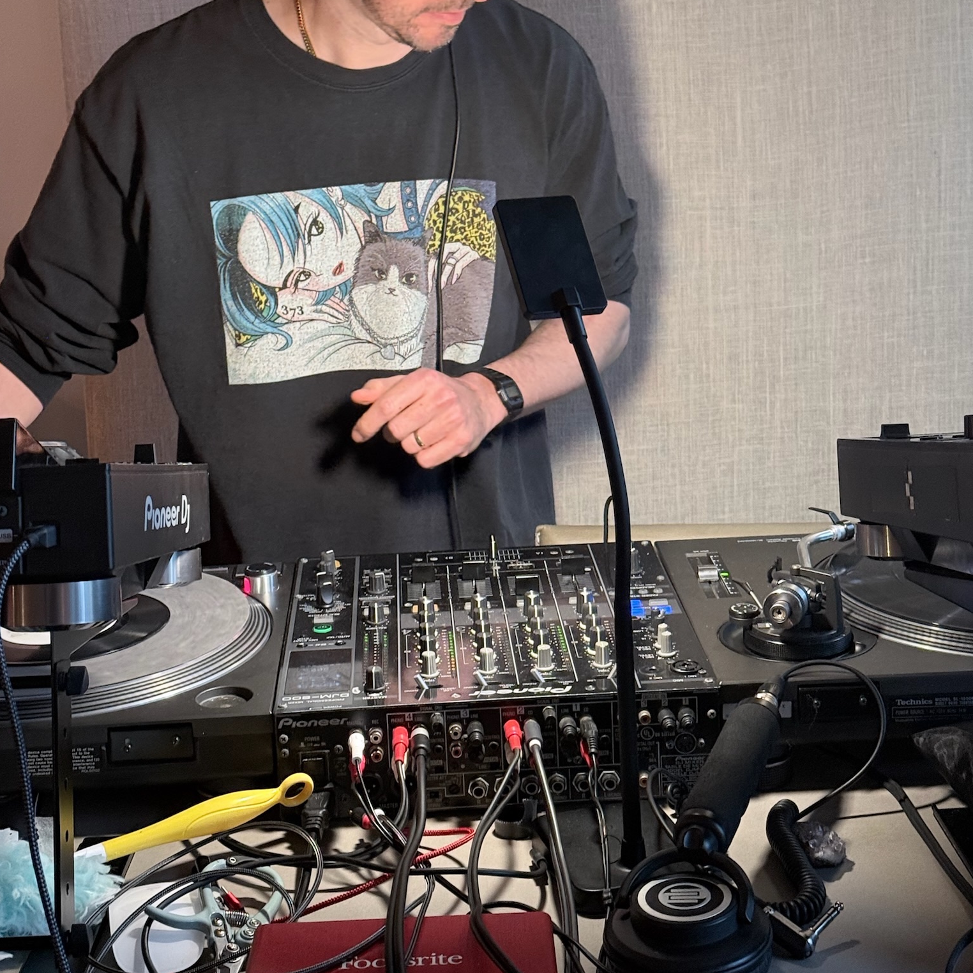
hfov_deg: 30.0
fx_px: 1813
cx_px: 488
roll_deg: +1.6
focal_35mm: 57
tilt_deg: -10.3
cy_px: 376
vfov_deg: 29.9
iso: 250
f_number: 1.78
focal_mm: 6.76
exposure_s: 1/40
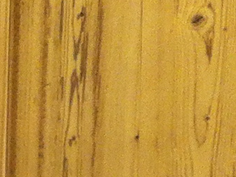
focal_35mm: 270
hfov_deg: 6.5
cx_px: -535
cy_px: 135
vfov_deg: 5.5
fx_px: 1838
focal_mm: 3.85
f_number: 2.8
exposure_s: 1/20
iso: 100
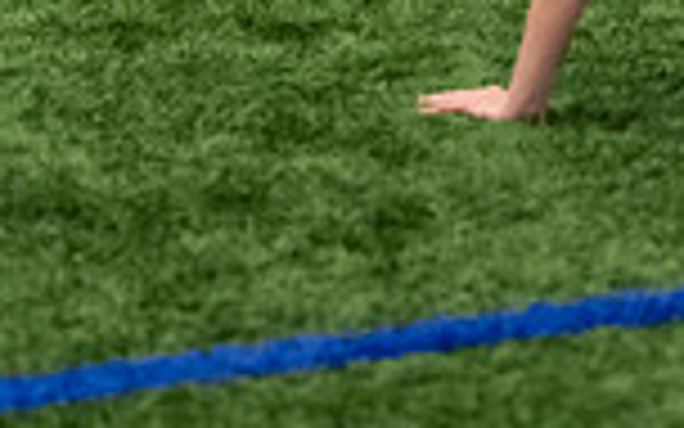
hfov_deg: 6.7
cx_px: 90
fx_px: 5816
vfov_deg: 4.2
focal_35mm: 312
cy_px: -417
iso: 2000
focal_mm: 80
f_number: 3.2
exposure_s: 1/200
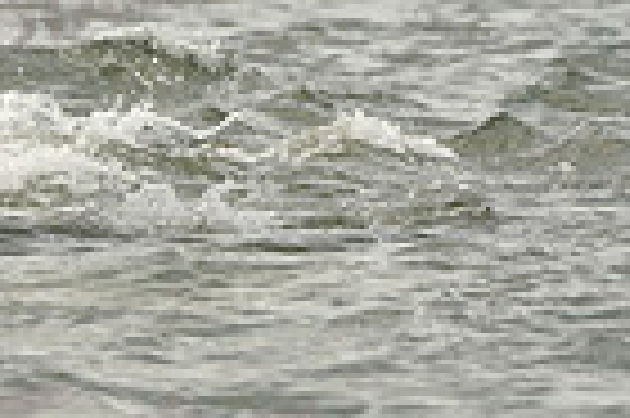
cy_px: -151
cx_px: -544
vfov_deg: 1.1
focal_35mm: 1242
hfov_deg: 1.7
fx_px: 21709
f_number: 6.3
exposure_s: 1/1250
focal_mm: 300
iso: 320
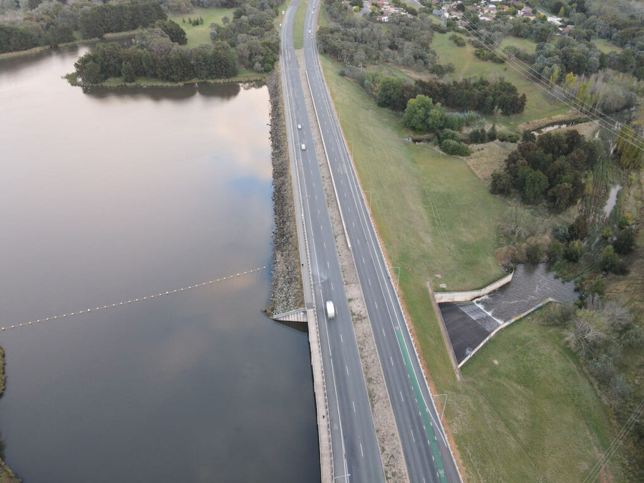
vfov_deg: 56.8
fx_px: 446
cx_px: 322
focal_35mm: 24
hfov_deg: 71.6
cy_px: 242
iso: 110
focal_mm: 4.5
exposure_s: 1/15
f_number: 2.8
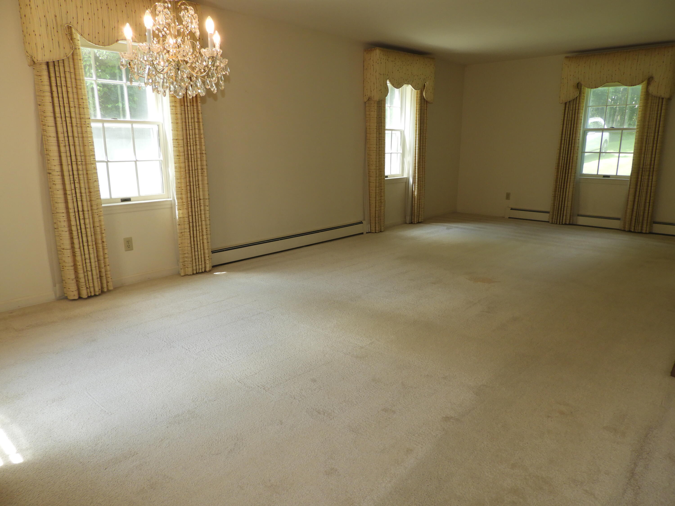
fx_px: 468
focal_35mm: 24
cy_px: 253
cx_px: 338
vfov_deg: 56.8
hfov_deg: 71.6
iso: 100
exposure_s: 1/40
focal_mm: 4.3
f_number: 3.3
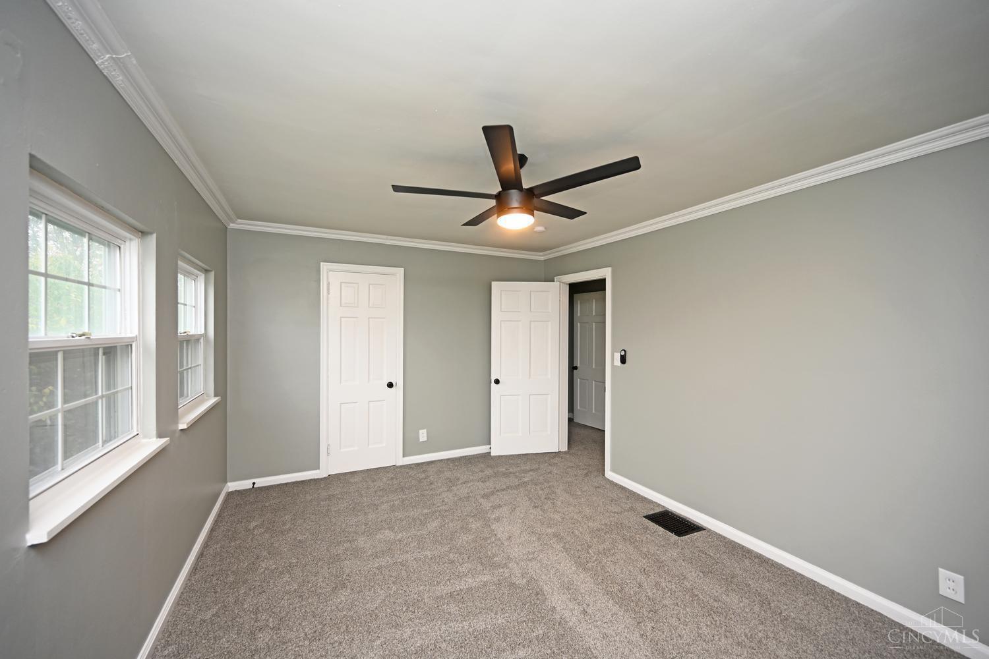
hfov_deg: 104.3
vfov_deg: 81.2
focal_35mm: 14
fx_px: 385
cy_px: 330
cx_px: 494
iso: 320
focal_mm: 14
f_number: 4
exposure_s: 1/60
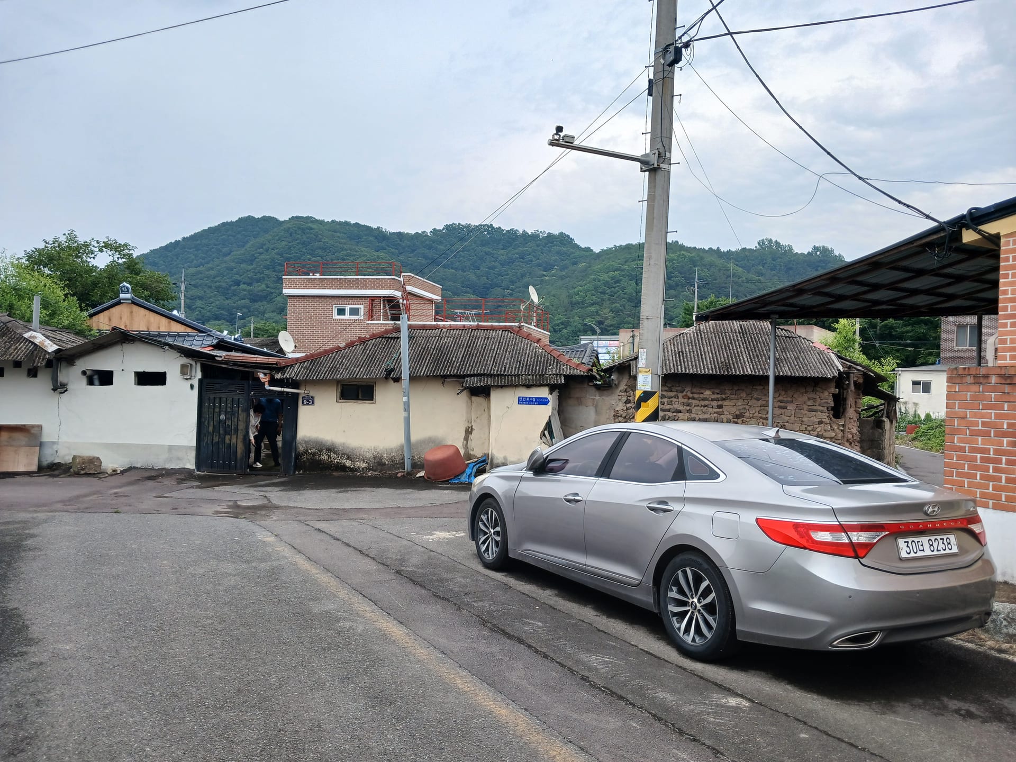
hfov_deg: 65.3
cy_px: 381
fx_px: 792
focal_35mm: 27
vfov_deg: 51.4
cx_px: 508
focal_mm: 4
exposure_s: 1/446
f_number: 1.8
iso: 20
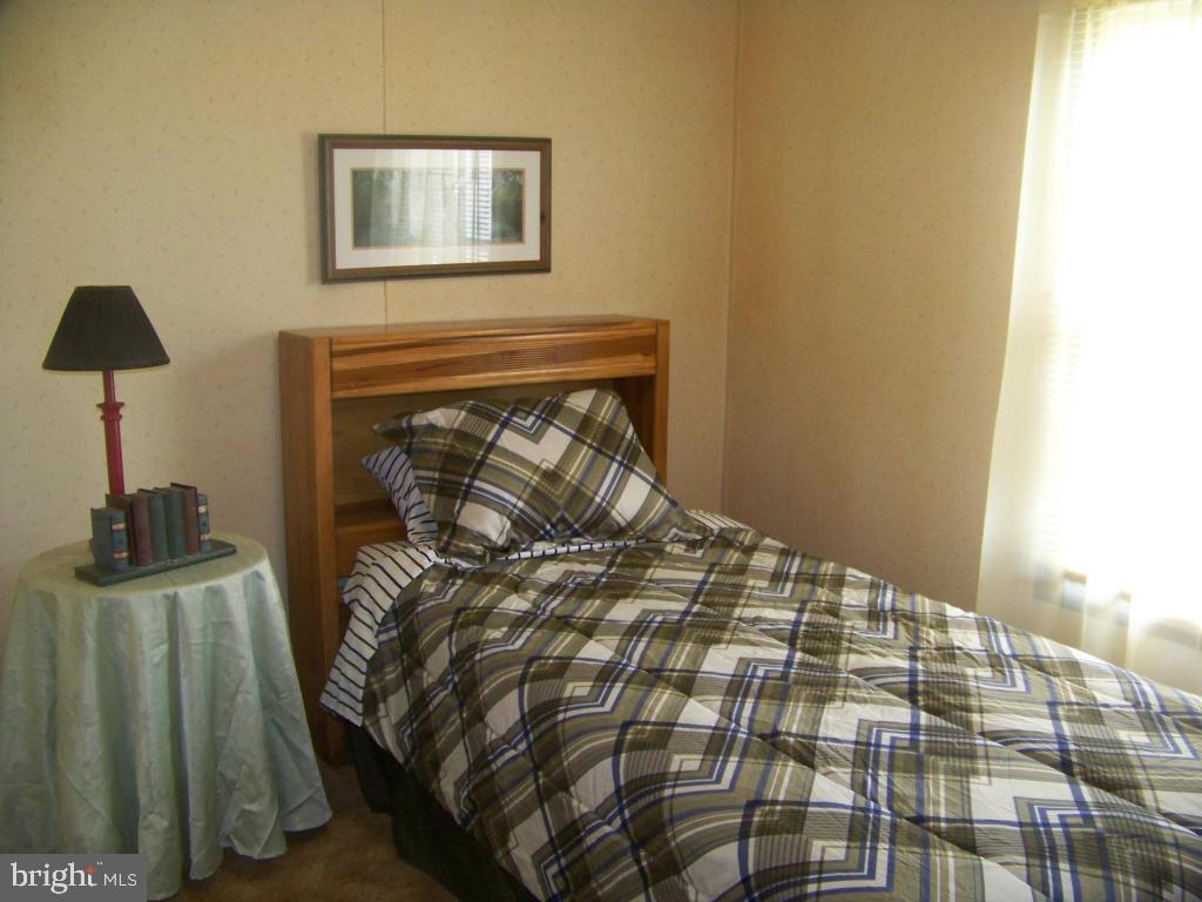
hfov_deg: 51.4
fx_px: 1250
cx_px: 601
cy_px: 451
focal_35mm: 36
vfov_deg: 39.7
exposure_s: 1/30
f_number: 2.8
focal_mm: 5.85
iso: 200
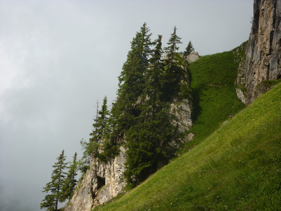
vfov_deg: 20.4
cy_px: 106
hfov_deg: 27.0
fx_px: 584
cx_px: 140
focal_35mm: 72
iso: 80
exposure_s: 1/400
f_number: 4.5
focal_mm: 11.9
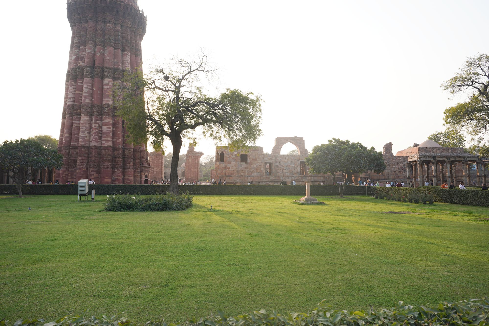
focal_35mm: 24
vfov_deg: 53.1
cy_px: 163
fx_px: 326
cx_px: 244
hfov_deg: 73.7
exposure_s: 1/100
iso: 100
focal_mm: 24
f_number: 7.1
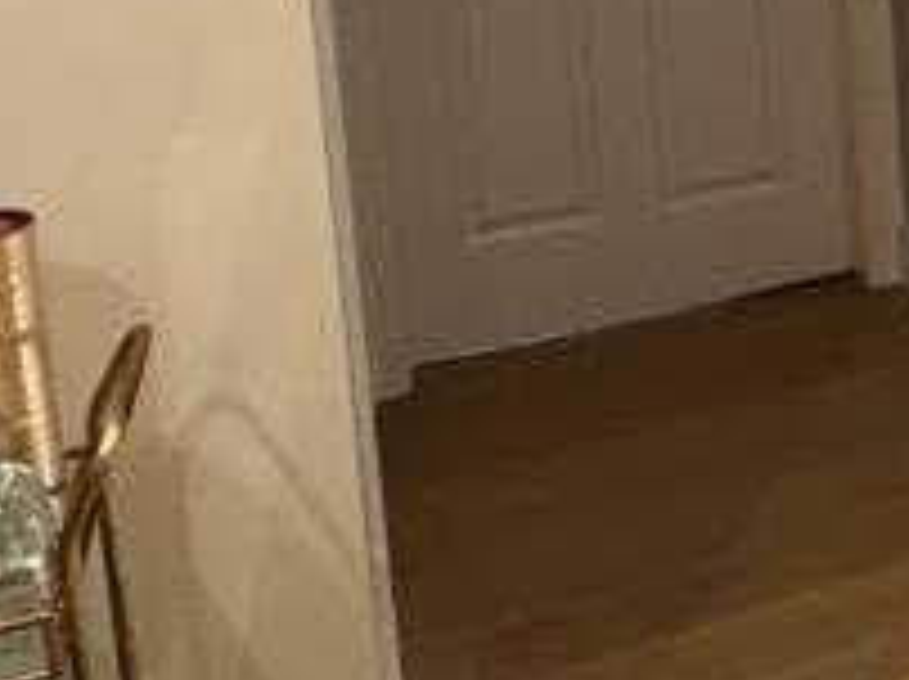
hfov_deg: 19.9
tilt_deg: -8.8
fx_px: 1862
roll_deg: +0.1
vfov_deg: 19.3
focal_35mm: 71
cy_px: -171
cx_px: 1647
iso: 250
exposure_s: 1/120
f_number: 2.2
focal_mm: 2.22
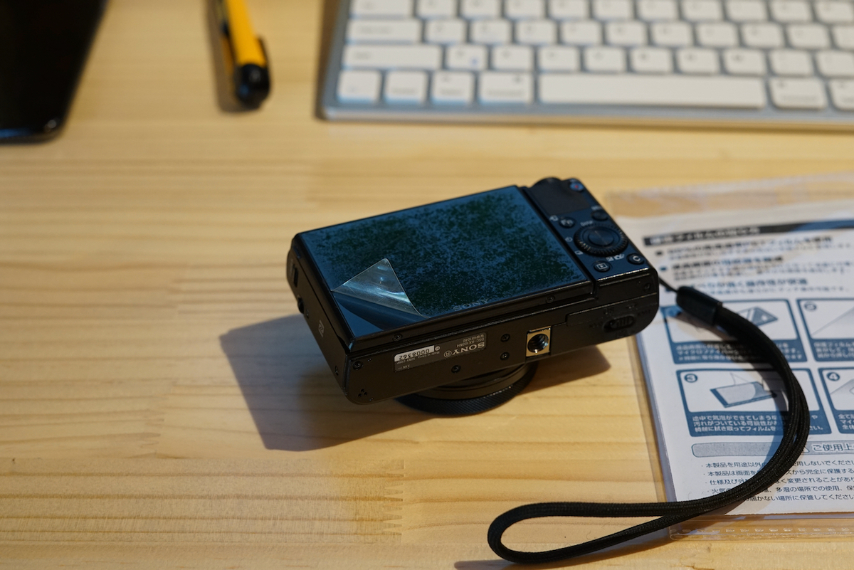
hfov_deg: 39.6
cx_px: 427
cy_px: 285
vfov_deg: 27.0
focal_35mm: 50
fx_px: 1186
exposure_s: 1/60
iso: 1250
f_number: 5.6
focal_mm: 50
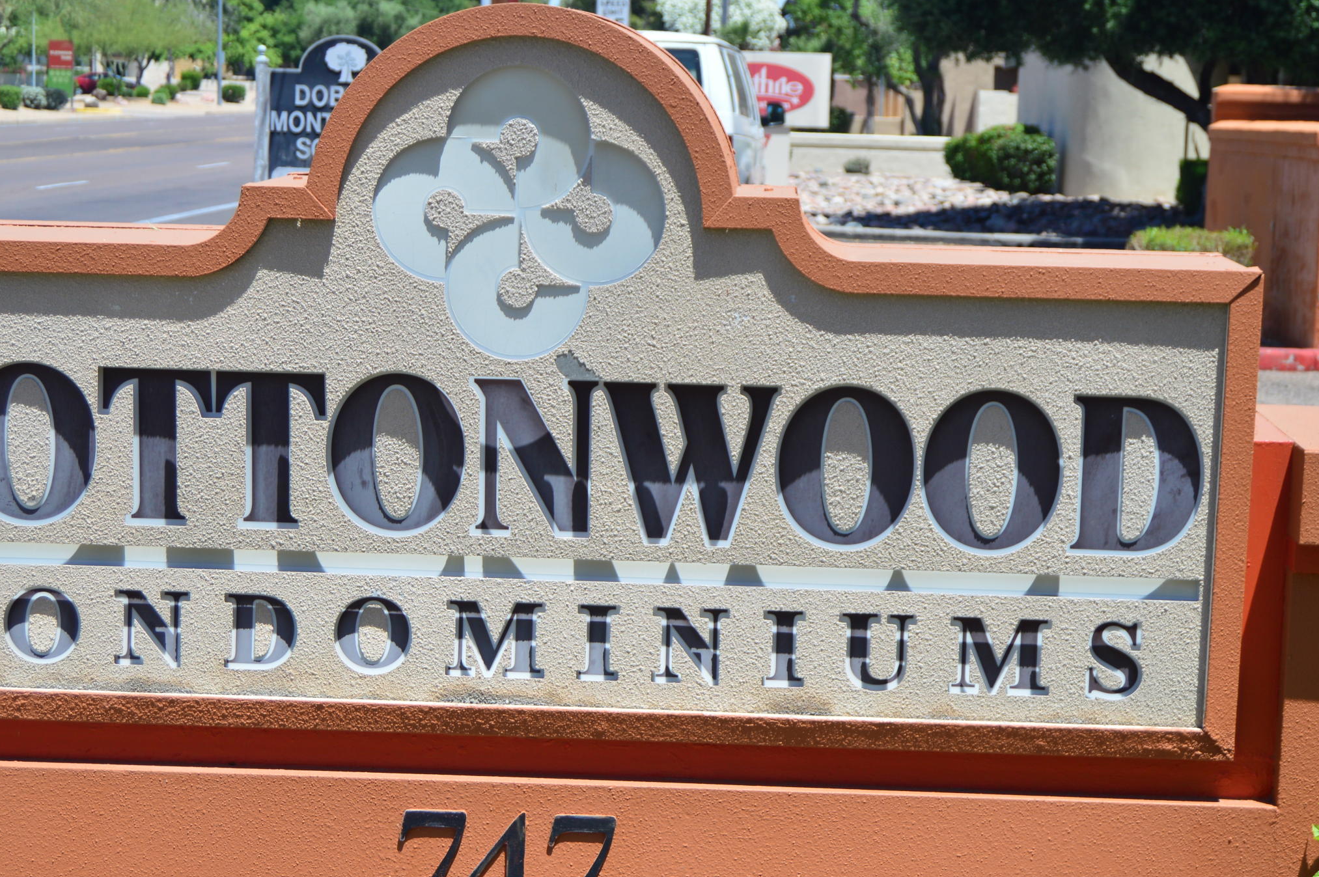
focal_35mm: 78
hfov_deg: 26.1
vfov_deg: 17.5
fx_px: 2846
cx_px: 586
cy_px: 568
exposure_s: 1/500
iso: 100
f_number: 5
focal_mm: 35
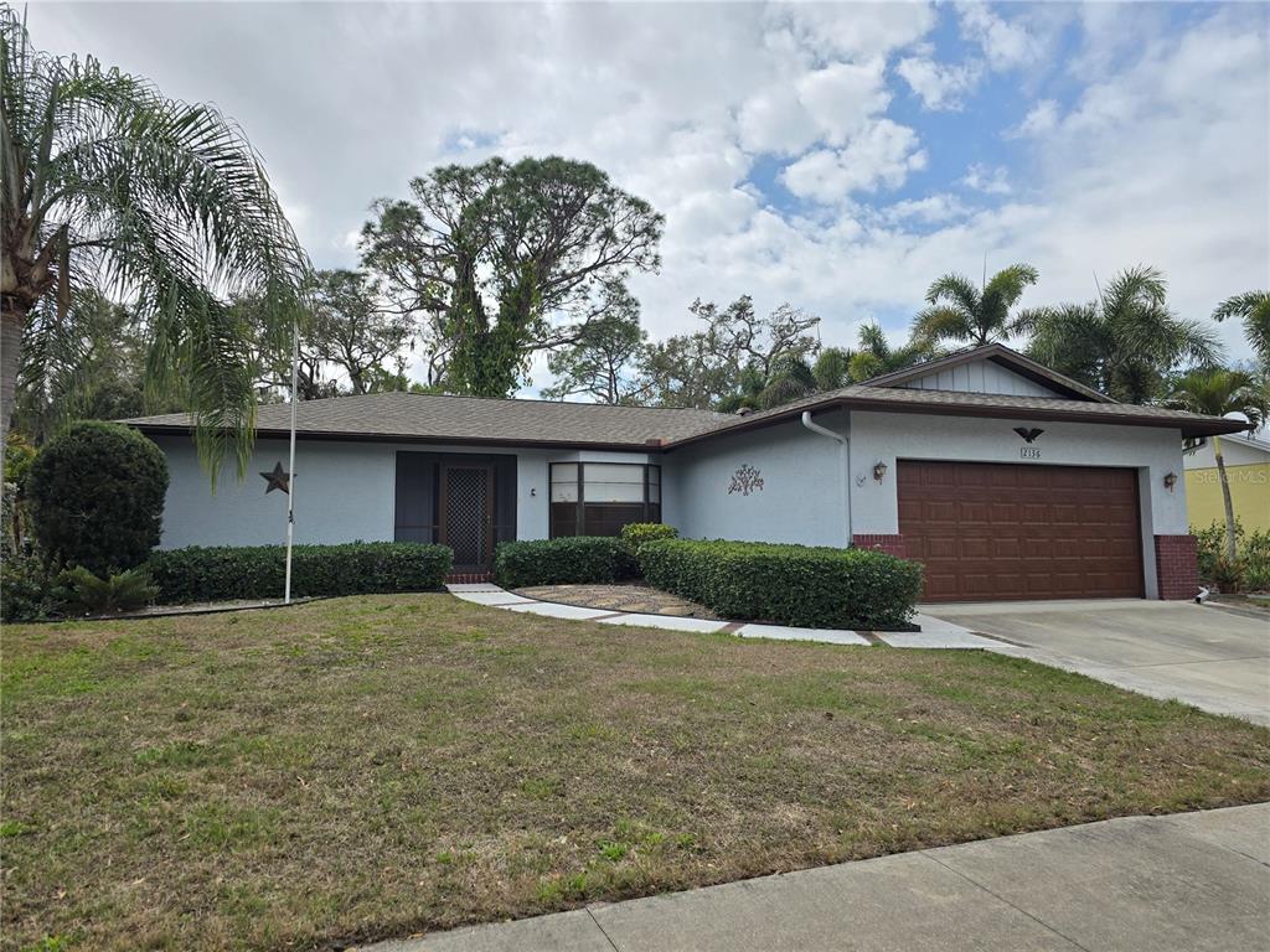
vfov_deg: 58.9
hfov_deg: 73.9
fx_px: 844
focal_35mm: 23
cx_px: 635
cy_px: 476
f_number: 1.7
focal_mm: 6.3
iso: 12
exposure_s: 1/1005
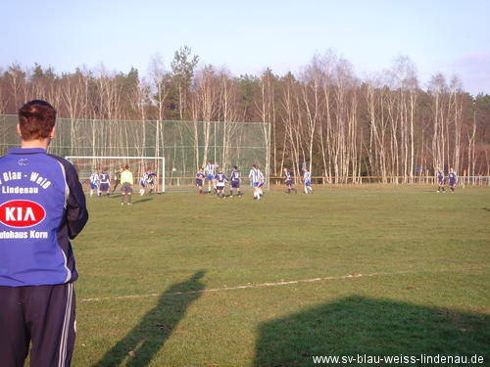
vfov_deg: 18.4
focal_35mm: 80
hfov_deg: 24.4
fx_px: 1132
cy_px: 184
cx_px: 245
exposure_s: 1/180
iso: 80
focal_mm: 13.7
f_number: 4.2
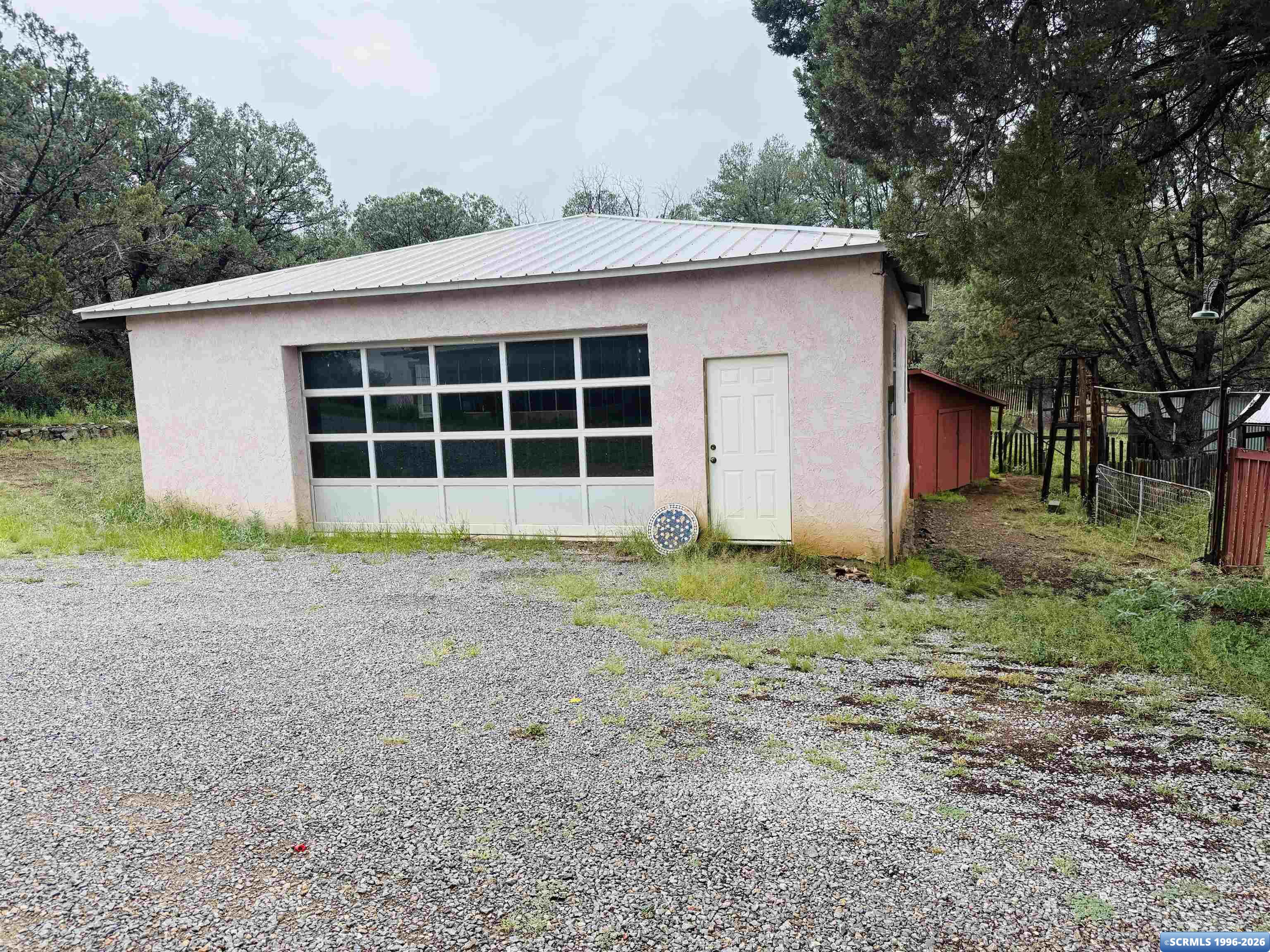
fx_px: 881
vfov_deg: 56.8
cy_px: 476
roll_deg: +1.9
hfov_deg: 71.6
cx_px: 635
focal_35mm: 24
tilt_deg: -6.5
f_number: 1.78
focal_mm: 6.76
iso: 80
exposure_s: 1/1385
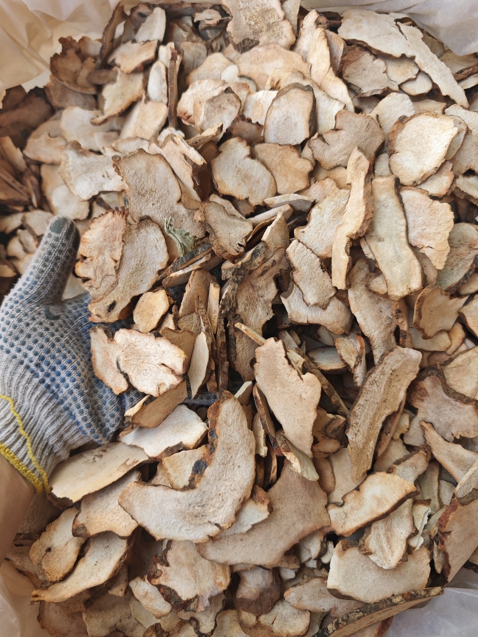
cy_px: 318
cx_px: 239
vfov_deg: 73.9
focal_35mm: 23
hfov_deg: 58.9
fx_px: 424
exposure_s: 1/315
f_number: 1.42
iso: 50
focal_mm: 6.68
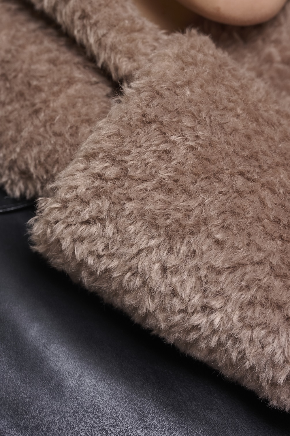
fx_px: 1391
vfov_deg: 17.8
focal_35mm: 115
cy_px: 218
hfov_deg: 11.9
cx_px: 145
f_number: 8
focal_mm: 115
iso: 125
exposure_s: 1/160
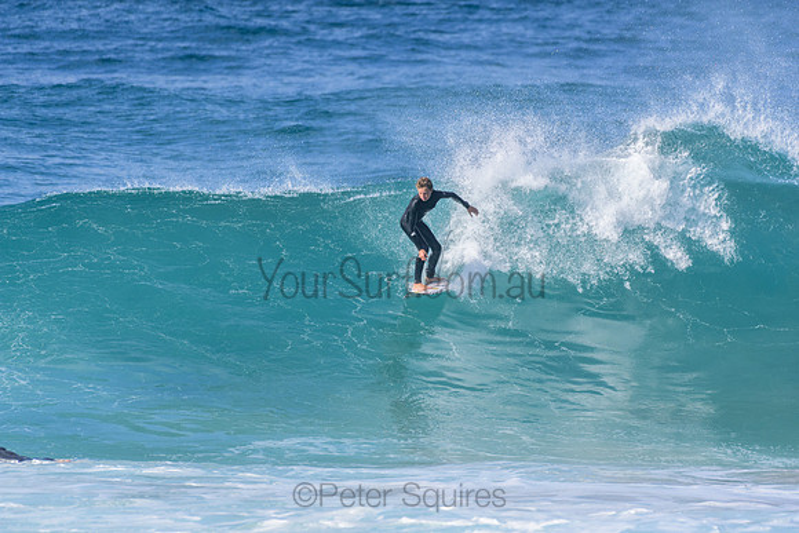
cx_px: 400
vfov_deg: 1.8
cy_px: 266
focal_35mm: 750
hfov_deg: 2.7
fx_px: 16649
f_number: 5.6
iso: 360
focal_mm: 500
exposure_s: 1/2000
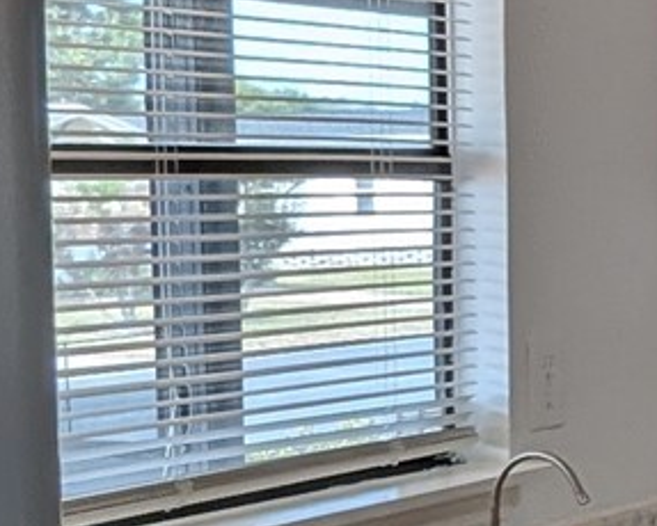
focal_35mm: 87
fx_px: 1693
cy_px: 348
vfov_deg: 17.6
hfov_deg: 19.0
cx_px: 1010
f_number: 2.2
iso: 62
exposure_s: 1/120
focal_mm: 2.22
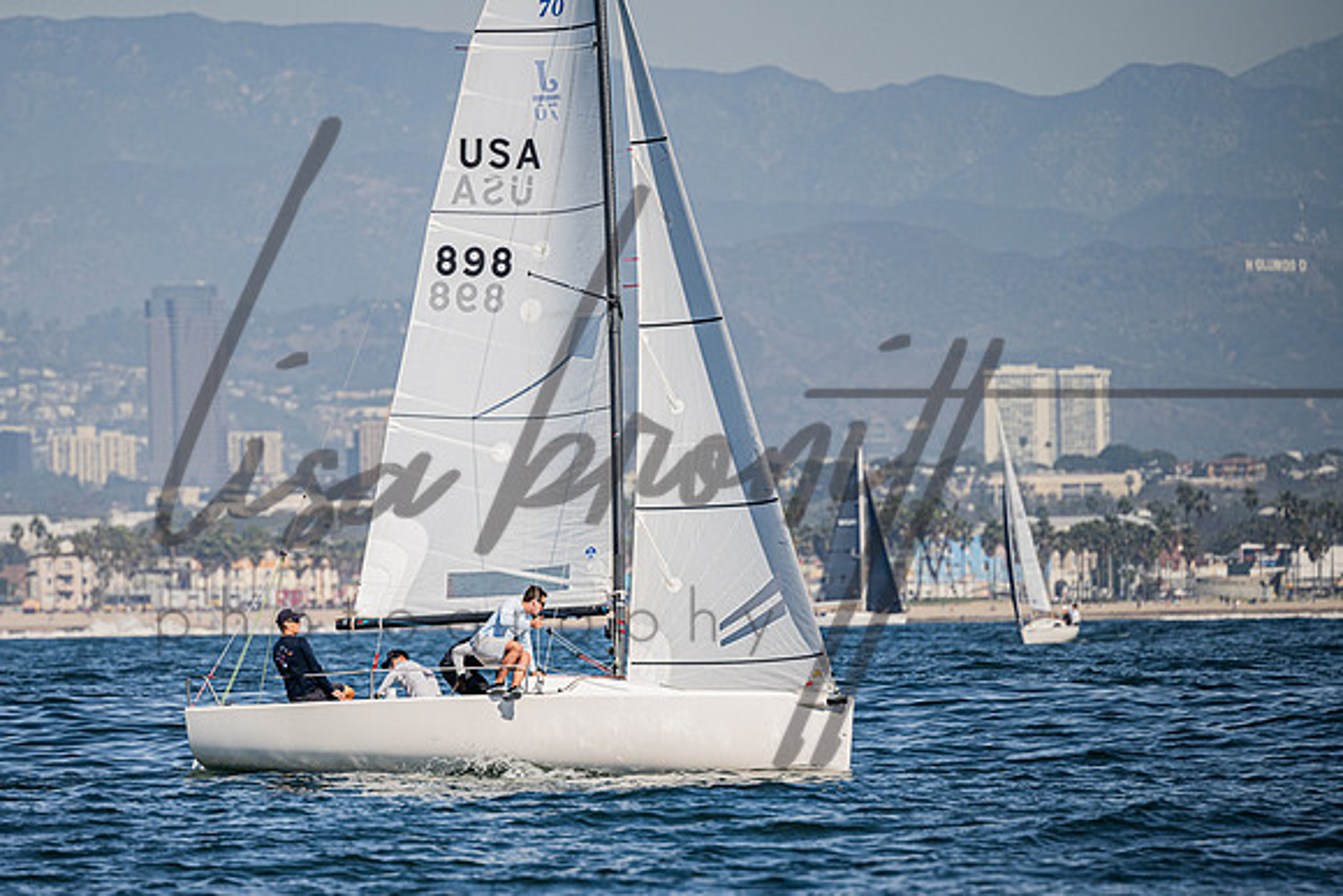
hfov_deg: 4.0
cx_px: 496
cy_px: 560
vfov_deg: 2.7
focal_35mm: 517
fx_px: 19278
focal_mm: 400
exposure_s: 1/1600
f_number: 5.6
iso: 320
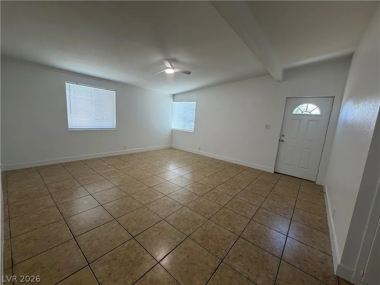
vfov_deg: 85.7
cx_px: 190
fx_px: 154
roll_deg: -3.0
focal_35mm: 14
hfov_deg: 102.1
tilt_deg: -9.3
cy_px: 142
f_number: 2.2
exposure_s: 1/120
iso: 125
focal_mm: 2.22
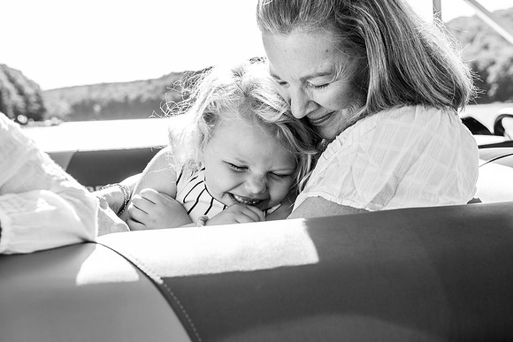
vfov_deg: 19.5
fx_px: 998
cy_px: 171
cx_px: 256
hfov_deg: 28.8
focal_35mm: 70
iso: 400
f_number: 9
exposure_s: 1/250
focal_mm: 70
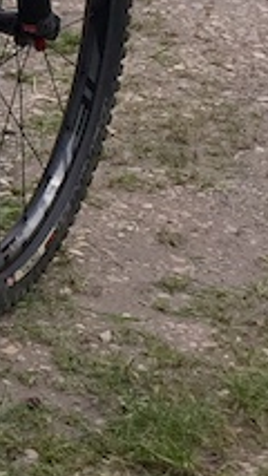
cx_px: -433
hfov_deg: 7.4
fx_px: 1918
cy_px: 40
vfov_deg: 14.0
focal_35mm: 152
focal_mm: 4.15
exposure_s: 1/120
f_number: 2.2
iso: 50
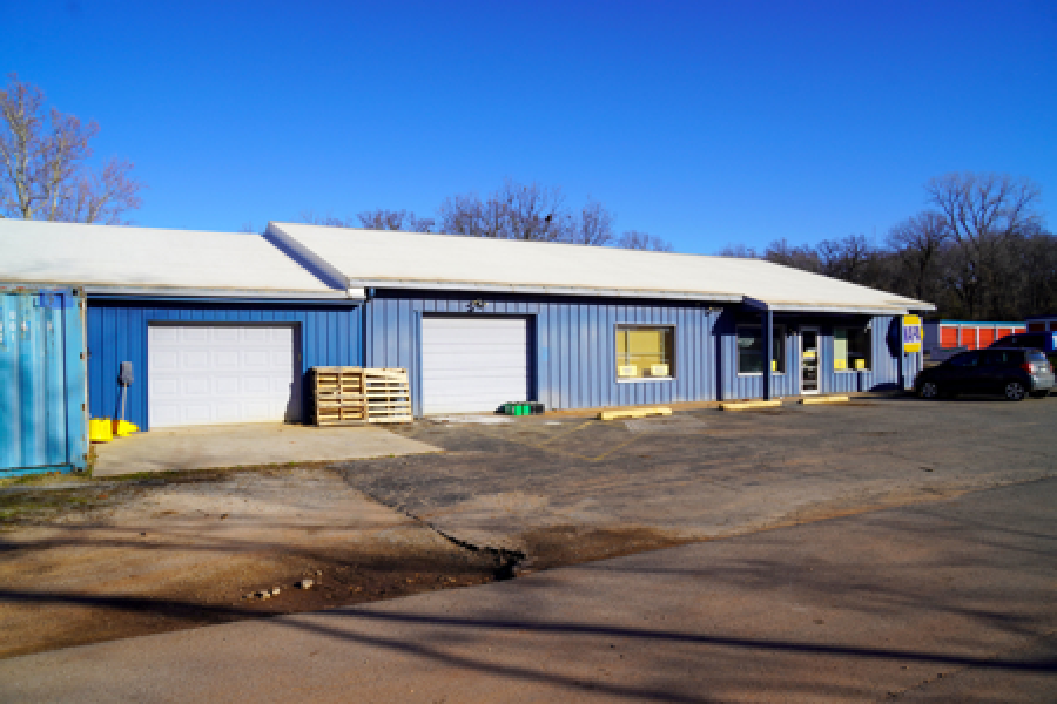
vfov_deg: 53.1
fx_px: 705
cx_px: 528
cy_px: 352
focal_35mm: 24
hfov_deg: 73.7
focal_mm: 16
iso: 100
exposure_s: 1/200
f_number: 10
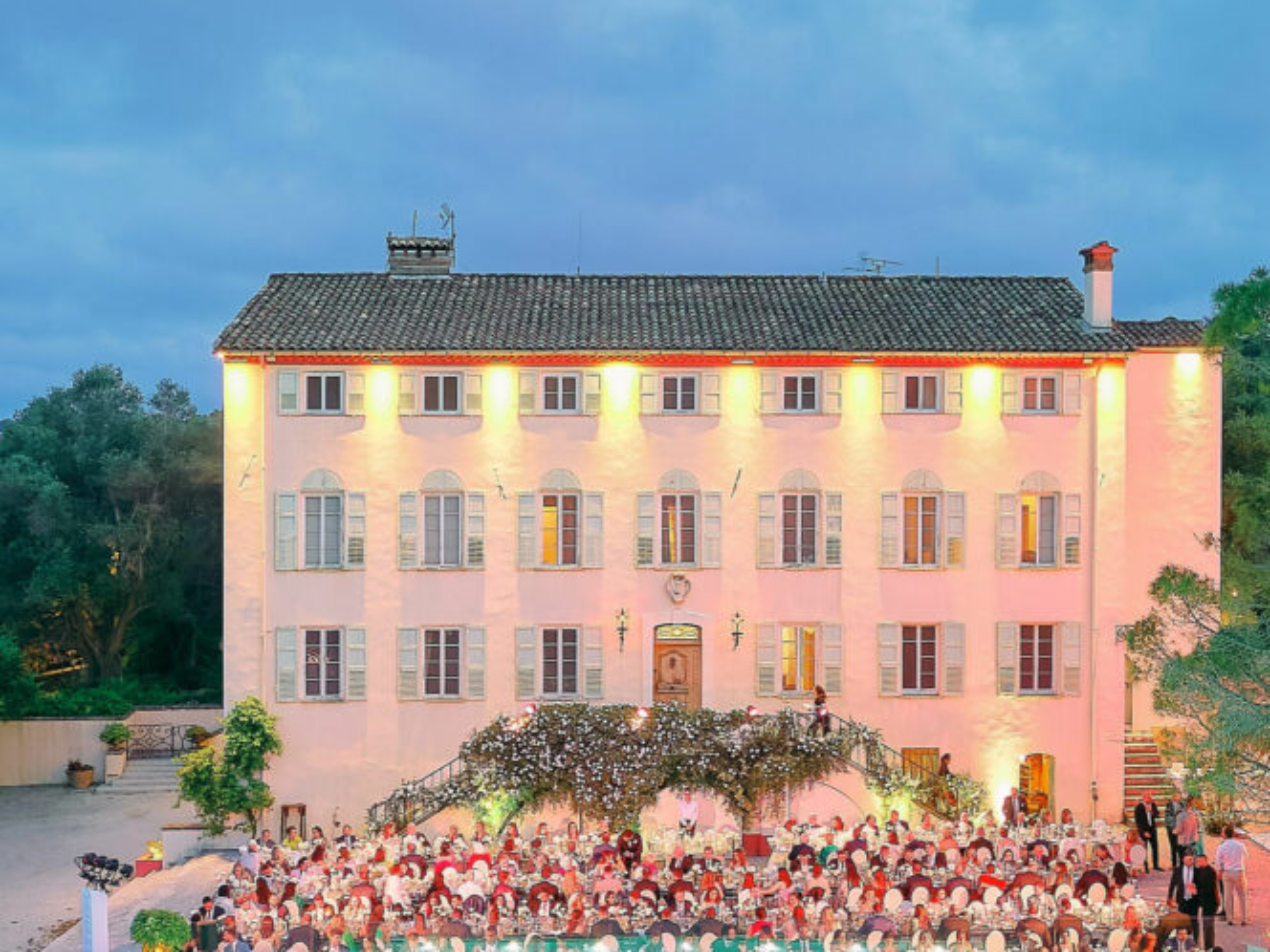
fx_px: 1357
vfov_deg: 38.4
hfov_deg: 50.0
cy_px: 608
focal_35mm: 37
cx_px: 704
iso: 270
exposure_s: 1/15
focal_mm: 6.72
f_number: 1.7
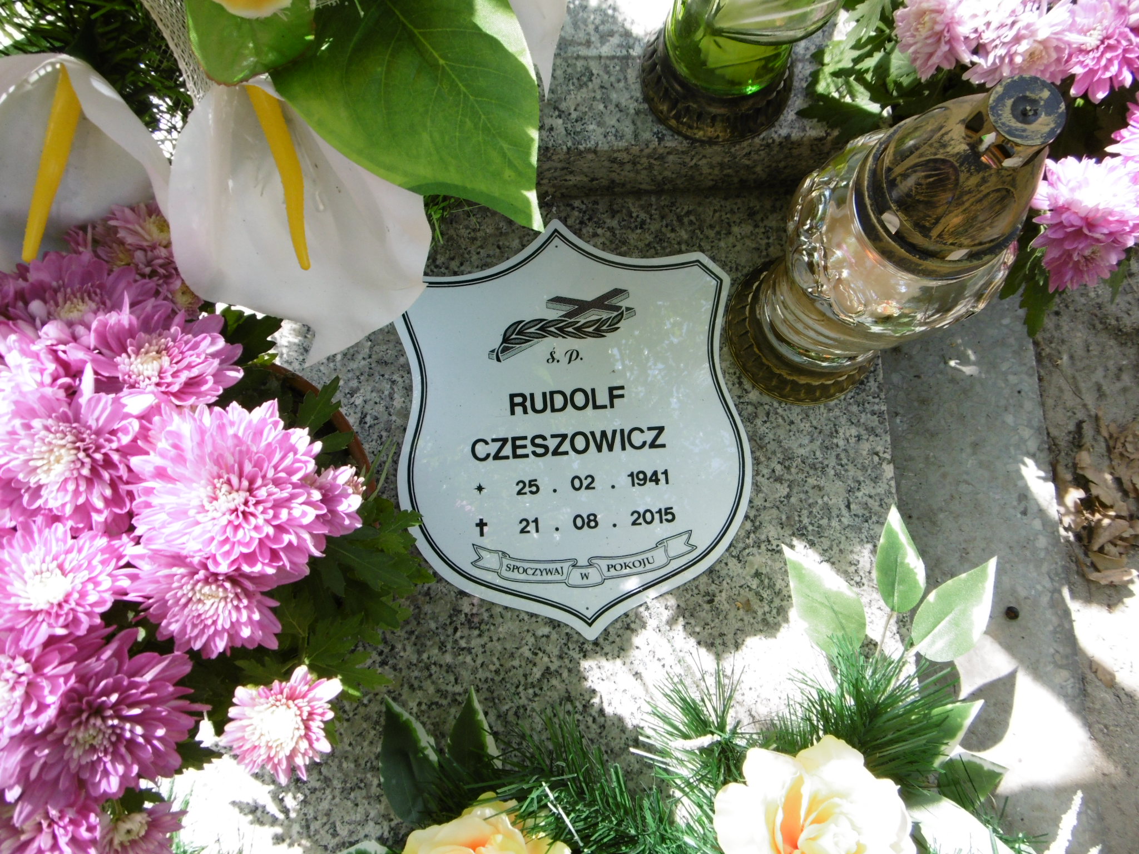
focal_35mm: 24
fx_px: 790
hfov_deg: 71.6
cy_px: 427
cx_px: 570
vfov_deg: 56.8
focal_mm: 4.3
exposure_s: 1/160
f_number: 3.1
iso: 100
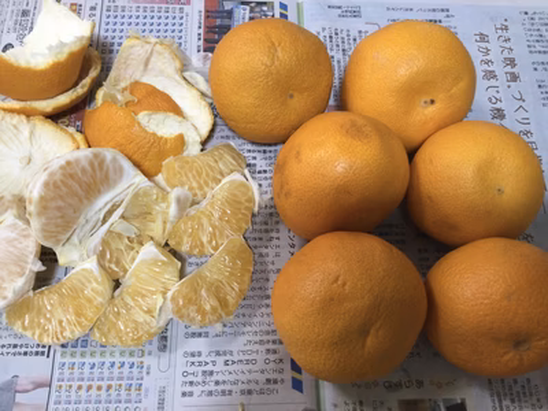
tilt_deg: -68.7
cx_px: 274
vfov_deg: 45.4
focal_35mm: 31
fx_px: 491
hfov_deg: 58.4
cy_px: 206
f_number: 2.4
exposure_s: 1/30
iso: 100
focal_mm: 3.3
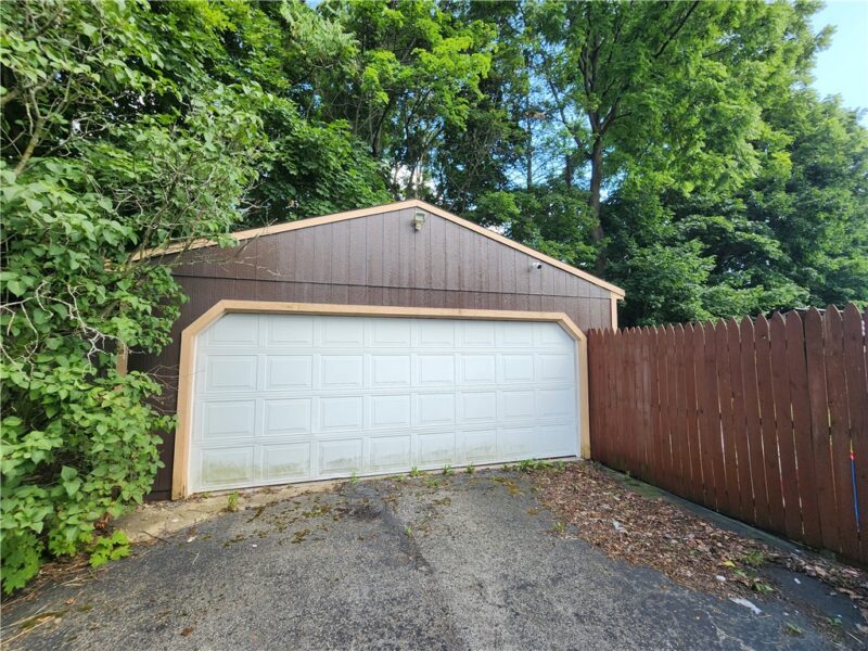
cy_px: 326
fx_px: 326
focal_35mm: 13
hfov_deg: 106.2
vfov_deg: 89.9
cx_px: 434
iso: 50
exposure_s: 1/265
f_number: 2.2
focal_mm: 2.2
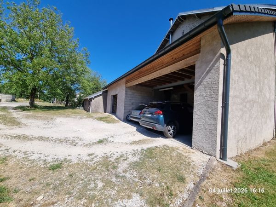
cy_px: 104
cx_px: 138
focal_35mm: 13
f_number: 2.2
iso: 50
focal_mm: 2.2
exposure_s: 1/1980
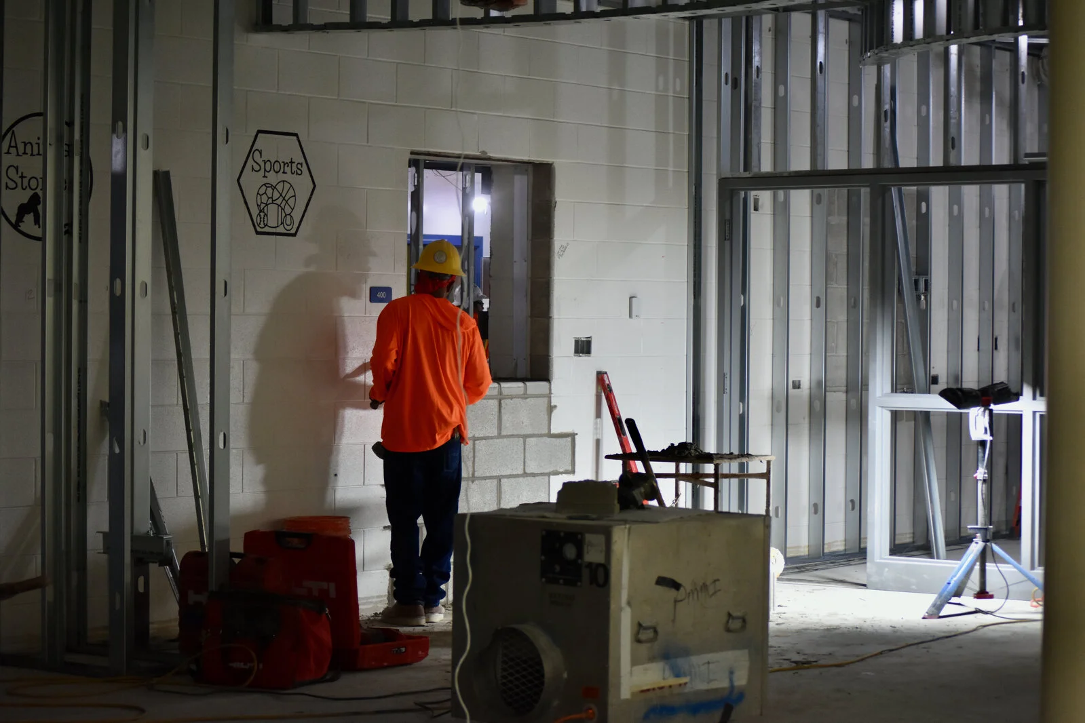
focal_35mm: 82
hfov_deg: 24.6
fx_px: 2486
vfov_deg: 16.6
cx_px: 542
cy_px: 362
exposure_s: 1/60
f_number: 4
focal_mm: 55
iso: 800
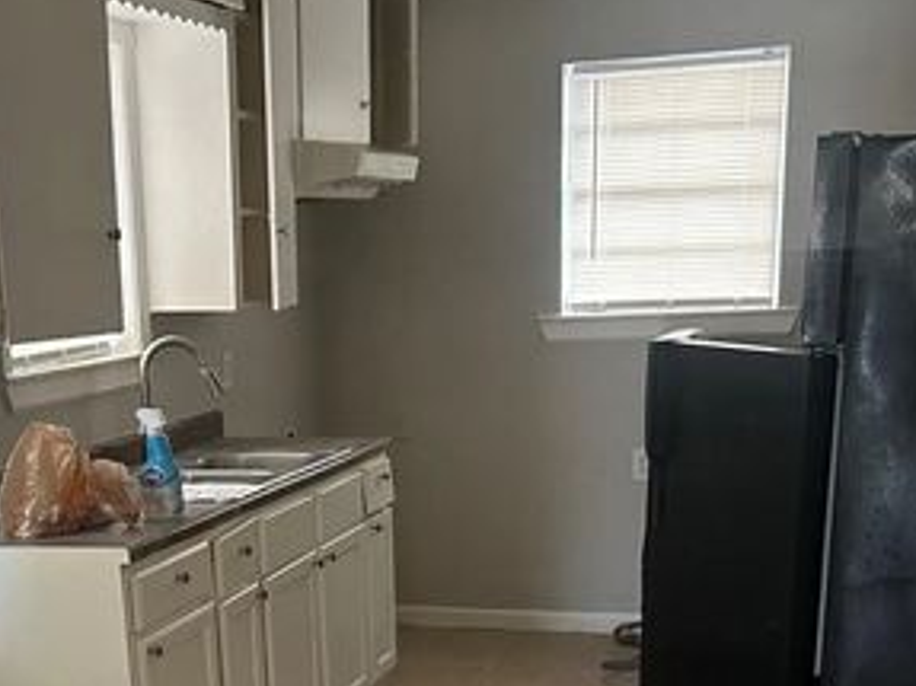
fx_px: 1534
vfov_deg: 24.1
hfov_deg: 32.8
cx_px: 274
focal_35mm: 58
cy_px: 692
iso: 500
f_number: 1.5
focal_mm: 5.7
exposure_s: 1/47
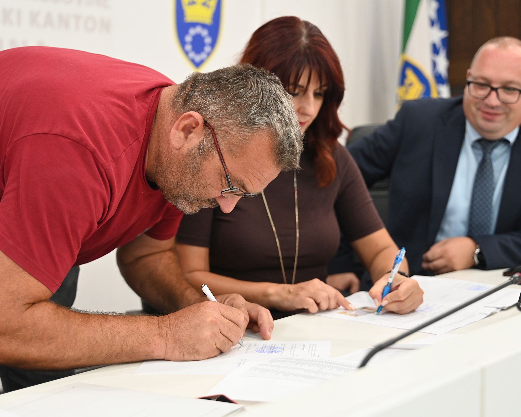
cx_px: 247
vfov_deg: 28.1
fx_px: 833
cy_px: 206
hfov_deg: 34.7
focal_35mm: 54
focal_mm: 47
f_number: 2.8
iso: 1600
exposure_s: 1/125
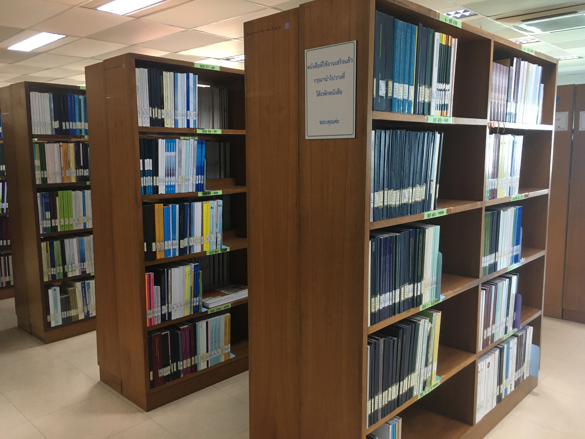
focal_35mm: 29
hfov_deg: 61.7
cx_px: 292
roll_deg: +0.3
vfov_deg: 48.2
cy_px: 220
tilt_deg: -8.2
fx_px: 490
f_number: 2.2
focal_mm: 4.15
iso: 200
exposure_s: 1/33
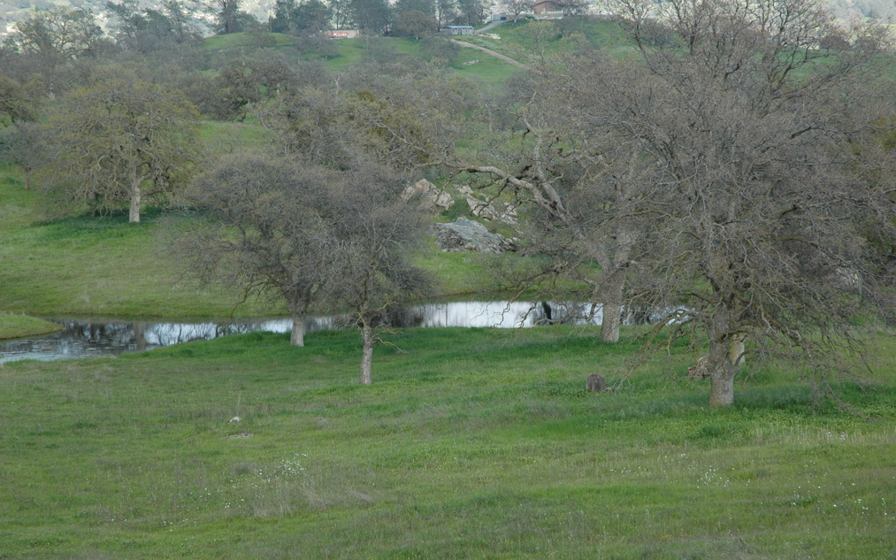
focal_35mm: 108
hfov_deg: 19.3
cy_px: 267
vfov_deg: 12.1
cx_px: 447
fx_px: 2637
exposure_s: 1/160
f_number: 7.1
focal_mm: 70
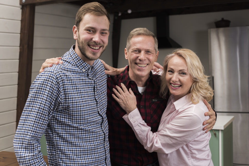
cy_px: 83
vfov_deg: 27.0
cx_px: 124
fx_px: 346
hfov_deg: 39.6
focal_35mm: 50
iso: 250
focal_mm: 50
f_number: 4.5
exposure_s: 1/160
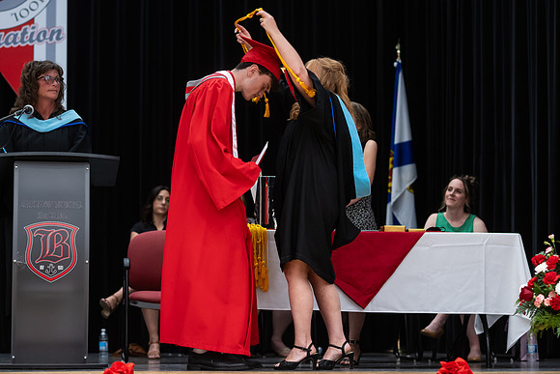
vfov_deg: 12.8
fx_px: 1660
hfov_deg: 19.1
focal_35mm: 107
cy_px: 167
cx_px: 297
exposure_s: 1/200
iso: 1000
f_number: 2.8
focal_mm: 85
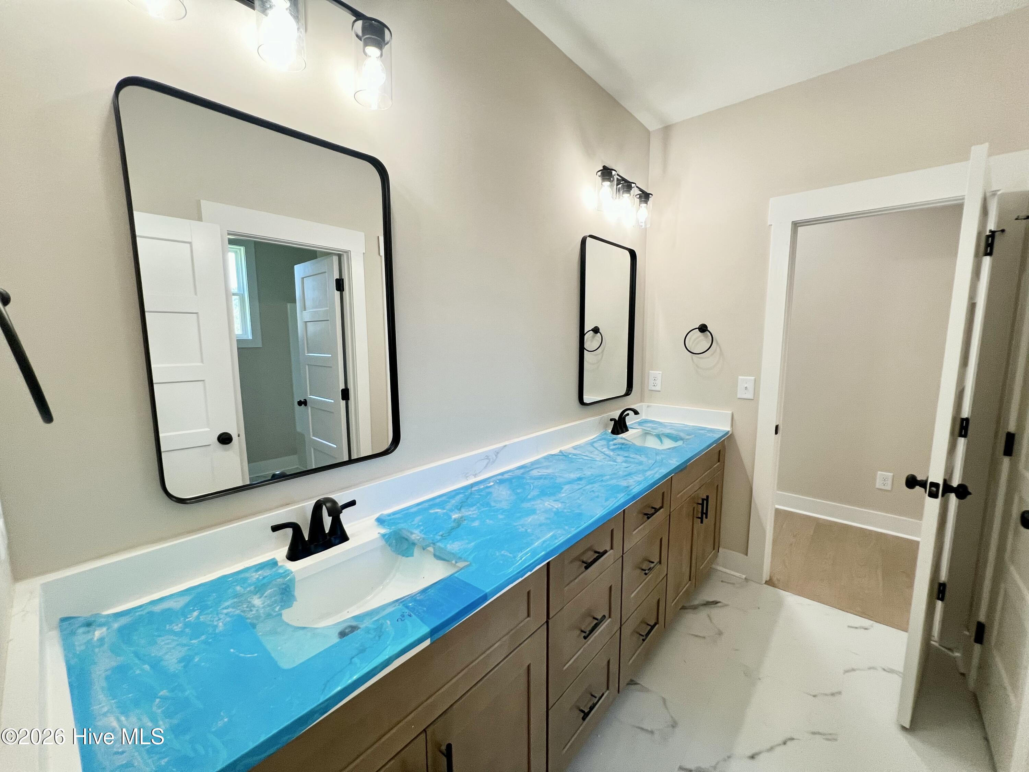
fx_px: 386
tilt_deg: -7.4
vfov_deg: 89.9
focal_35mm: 13
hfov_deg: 106.2
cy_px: 386
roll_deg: +0.2
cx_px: 514
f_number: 1.8
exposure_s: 1/120
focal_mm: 1.57
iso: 125
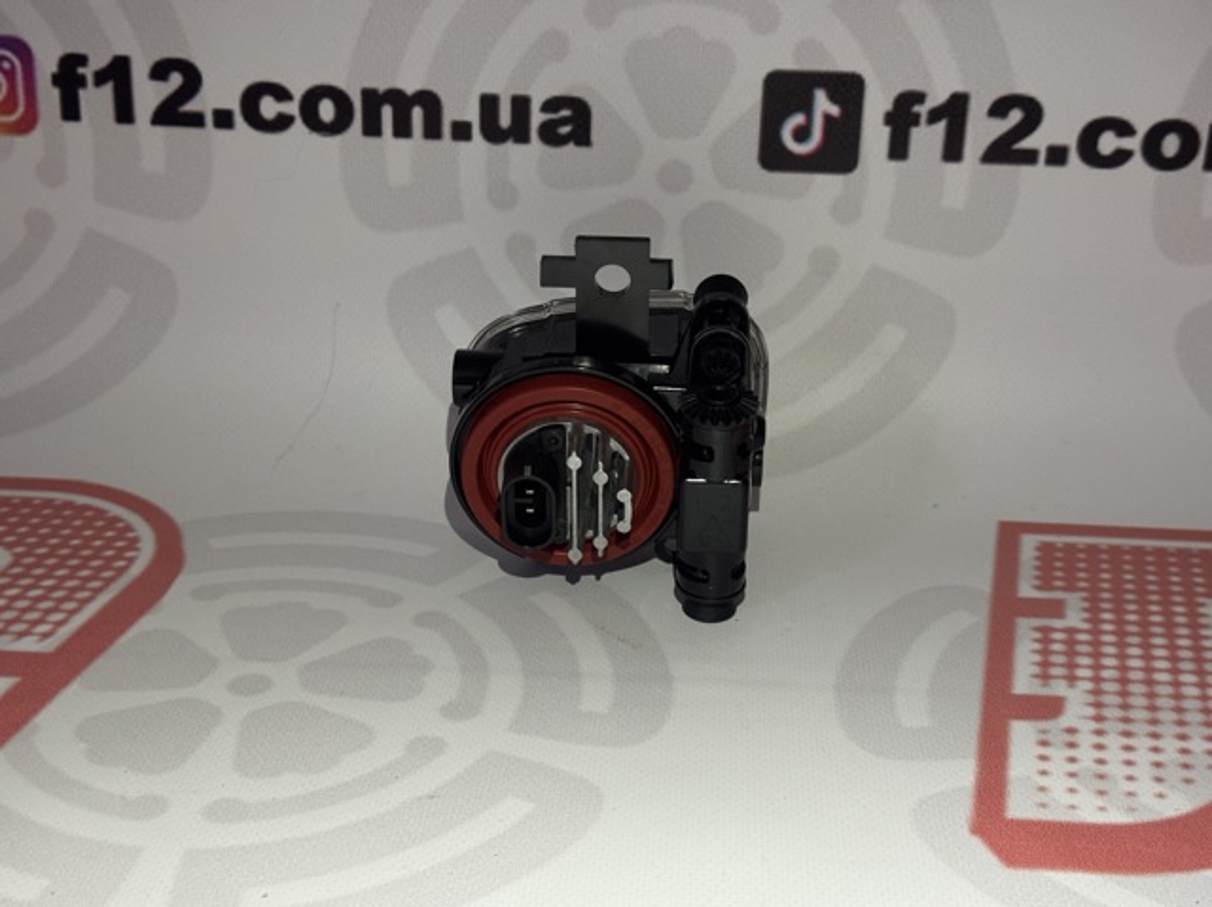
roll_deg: -1.0
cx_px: 606
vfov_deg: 30.2
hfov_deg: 39.7
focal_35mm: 48
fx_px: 1679
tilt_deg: -23.5
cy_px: 454
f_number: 1.78
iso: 250
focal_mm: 6.76
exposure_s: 1/49
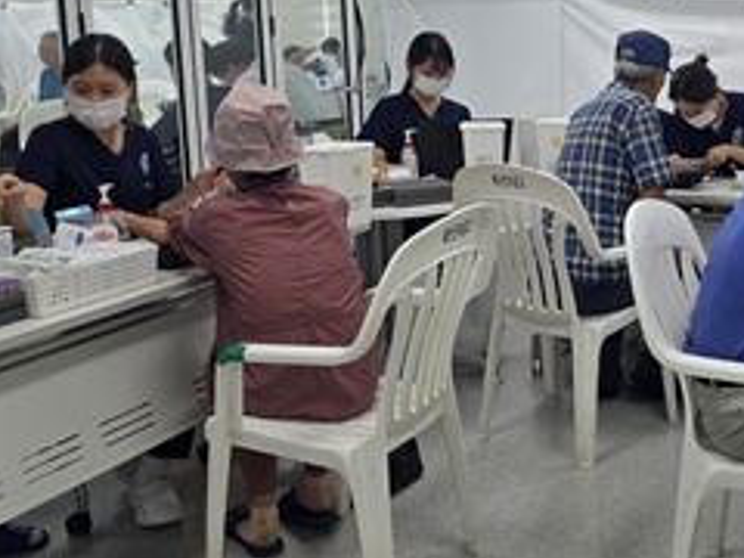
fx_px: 1032
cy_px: 172
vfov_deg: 30.0
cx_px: 595
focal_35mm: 48
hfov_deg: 38.2
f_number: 1.7
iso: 32
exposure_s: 1/120
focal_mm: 6.3
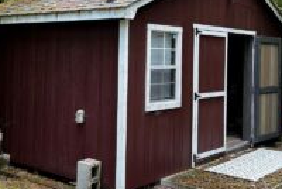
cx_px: 131
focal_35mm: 54
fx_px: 424
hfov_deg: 36.8
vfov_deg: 24.8
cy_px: 47
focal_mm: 5.7
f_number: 1.5
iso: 50
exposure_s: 1/121
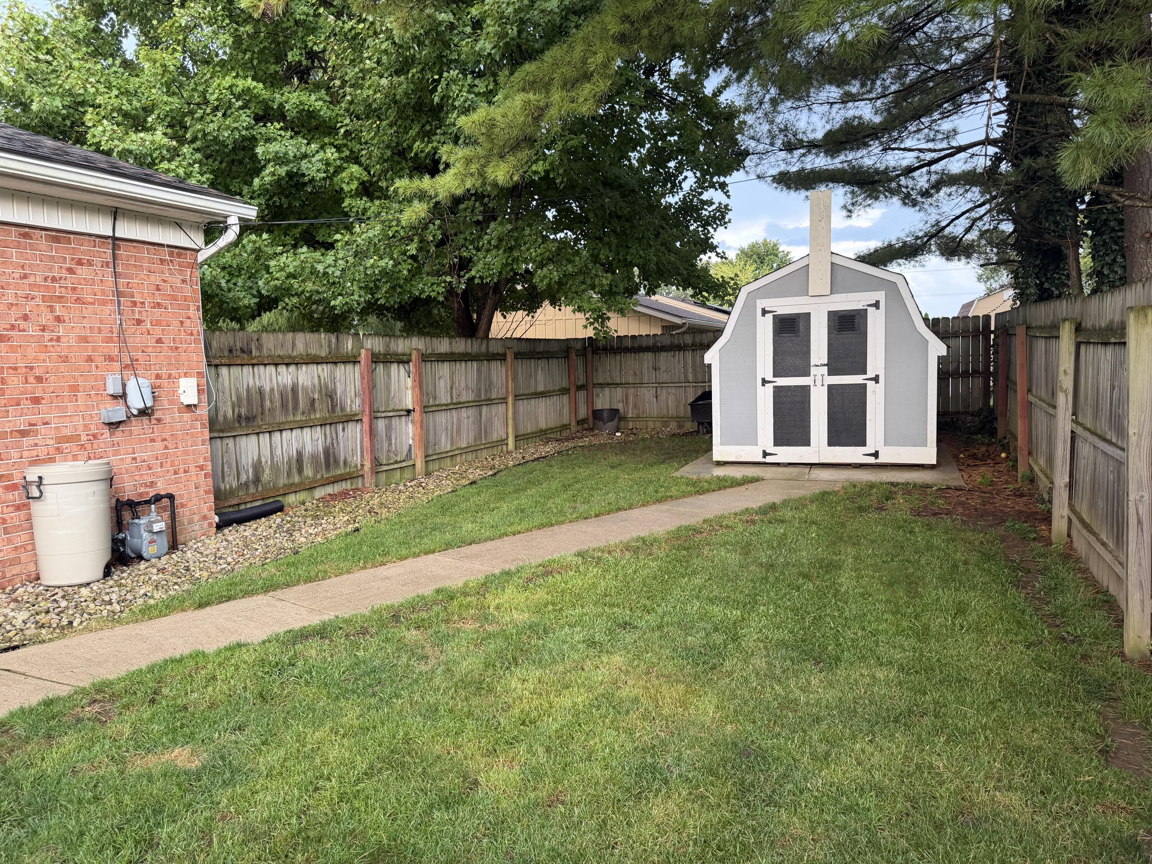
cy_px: 432
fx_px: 799
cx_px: 576
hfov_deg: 71.6
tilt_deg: -6.1
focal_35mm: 24
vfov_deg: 56.8
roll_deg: +1.6
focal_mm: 6.76
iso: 200
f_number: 1.78
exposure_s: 1/67
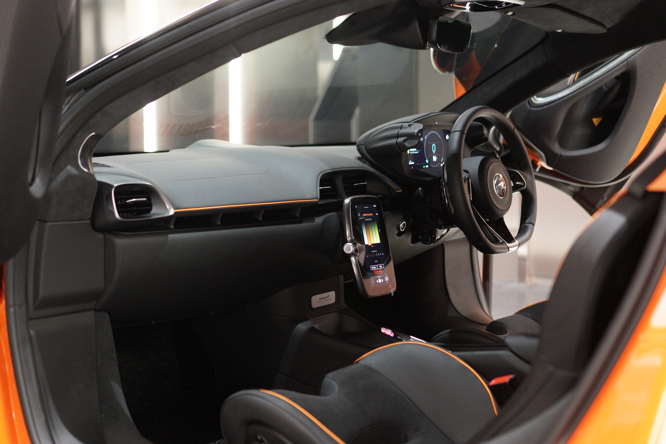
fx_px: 962
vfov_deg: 26.0
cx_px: 333
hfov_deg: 38.2
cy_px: 222
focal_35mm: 52
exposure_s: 1/100
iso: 3200
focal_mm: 35
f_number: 2
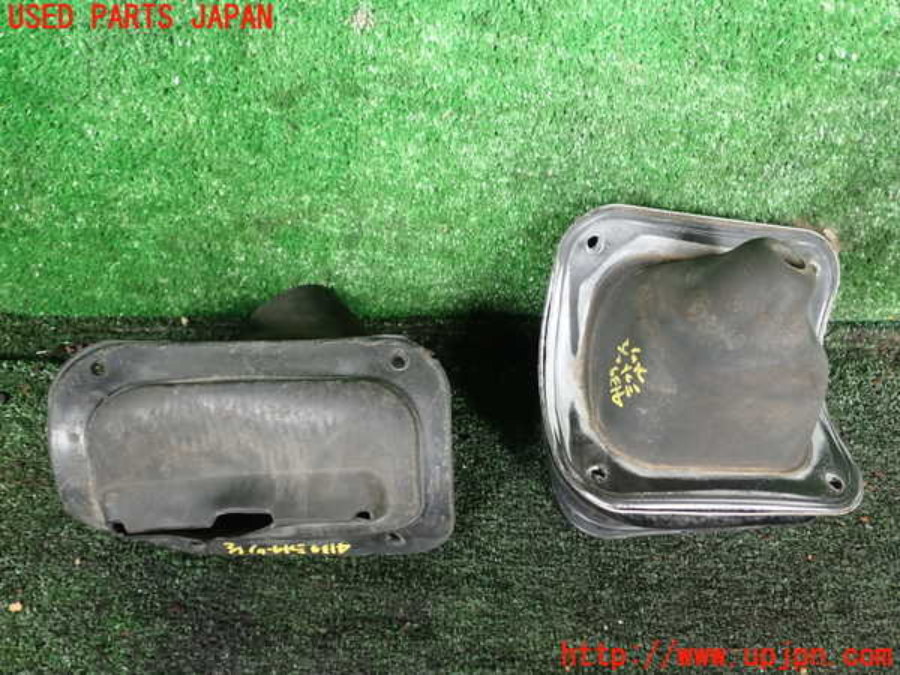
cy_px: 338
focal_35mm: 30
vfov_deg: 46.8
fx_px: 780
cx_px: 450
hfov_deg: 60.0
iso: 200
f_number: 2.3
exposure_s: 1/50
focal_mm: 5.4
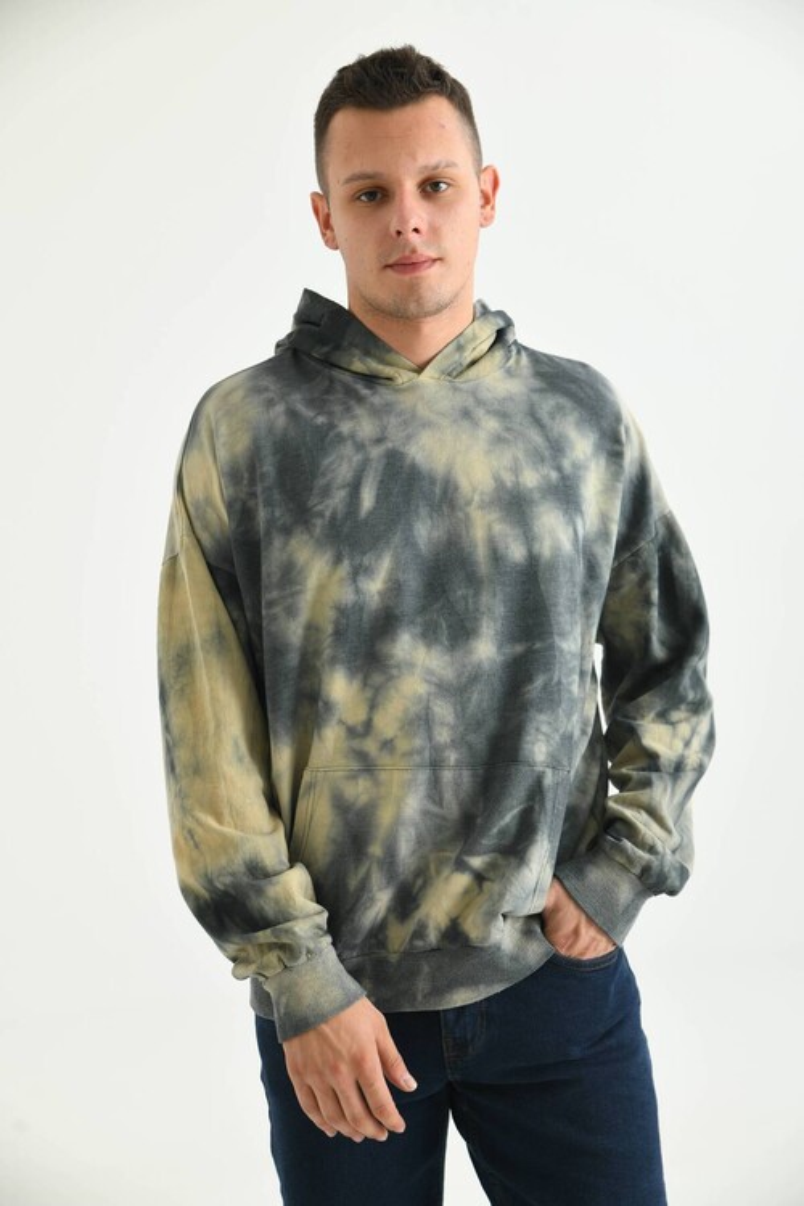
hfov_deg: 23.4
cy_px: 603
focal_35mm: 58
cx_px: 402
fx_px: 1943
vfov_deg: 34.5
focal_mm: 58
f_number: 5.6
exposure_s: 1/125
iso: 160
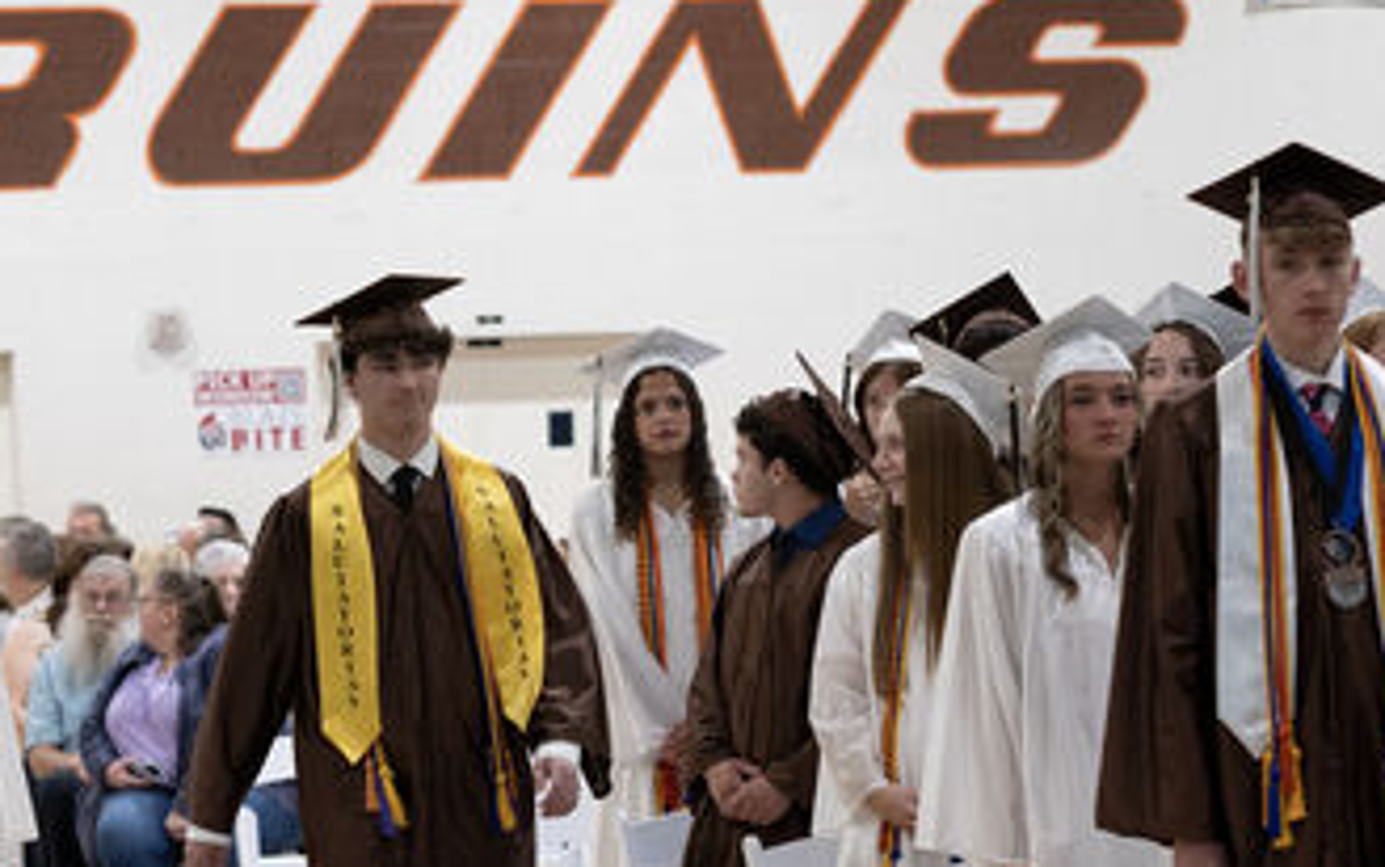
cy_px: 471
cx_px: 415
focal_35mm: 162
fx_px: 6118
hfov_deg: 12.9
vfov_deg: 8.1
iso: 1600
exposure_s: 1/100
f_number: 4
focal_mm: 85
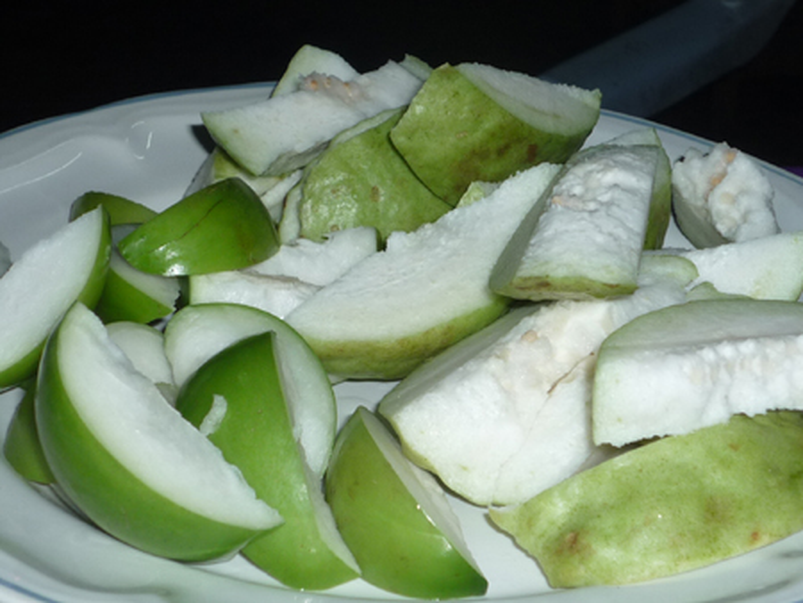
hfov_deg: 24.7
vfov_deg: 18.7
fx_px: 1834
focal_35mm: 79
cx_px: 402
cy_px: 302
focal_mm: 7.8
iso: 100
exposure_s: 1/40
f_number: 4.3
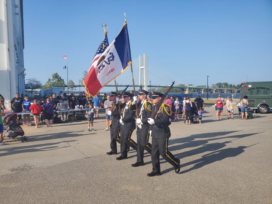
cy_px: 102
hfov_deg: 67.3
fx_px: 204
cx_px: 136
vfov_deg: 53.1
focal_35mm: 26
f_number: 2.4
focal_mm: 4.3
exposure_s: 1/1262
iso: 50
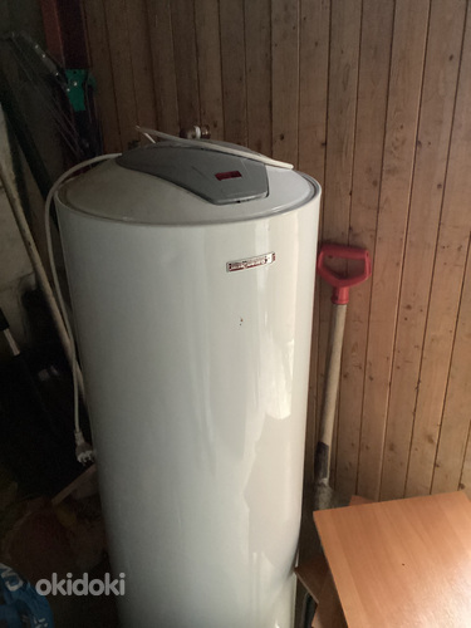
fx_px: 562
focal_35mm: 31
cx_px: 236
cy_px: 314
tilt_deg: -25.6
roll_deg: +2.3
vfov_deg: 58.4
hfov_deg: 45.4
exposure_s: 1/24
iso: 640
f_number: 2.4
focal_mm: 3.3
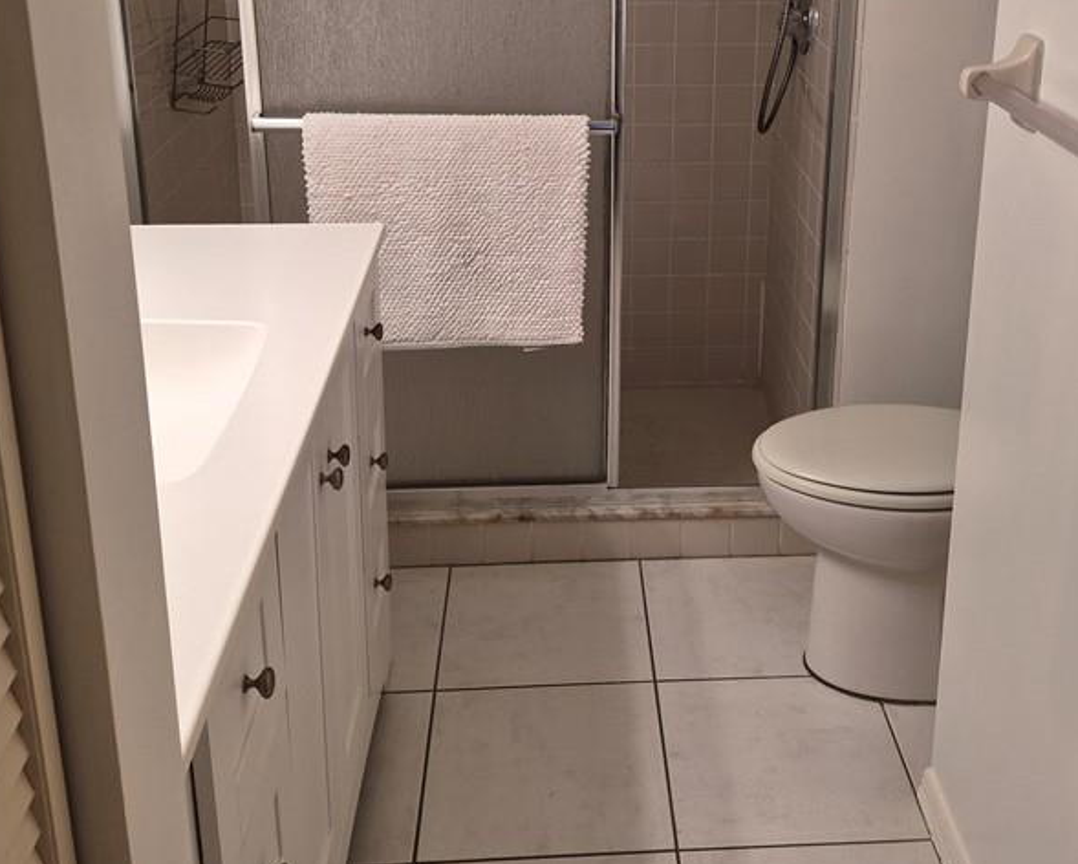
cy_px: 216
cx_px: 650
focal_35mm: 39
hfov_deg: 46.5
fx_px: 1245
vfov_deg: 37.3
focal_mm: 5.4
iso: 200
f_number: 1.8
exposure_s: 1/120
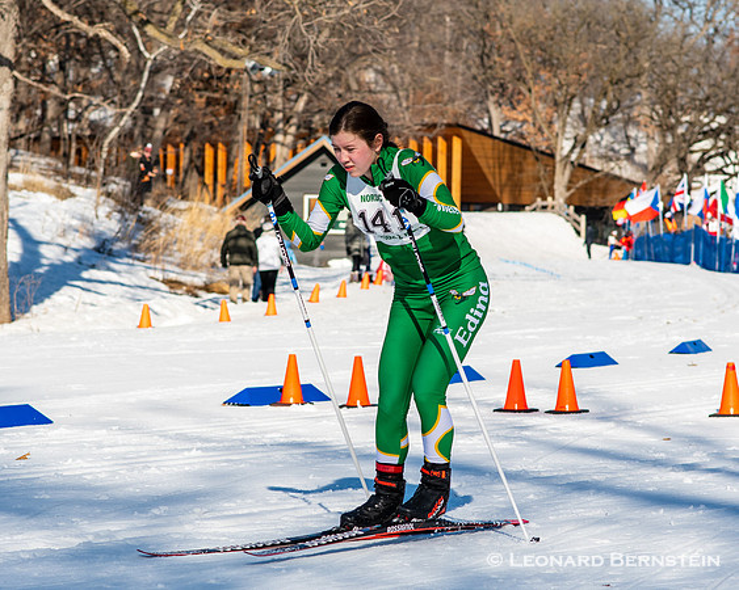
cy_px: 293
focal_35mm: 144
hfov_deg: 13.3
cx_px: 353
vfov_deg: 10.7
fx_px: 3159
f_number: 5
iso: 400
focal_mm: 85
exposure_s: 1/2500
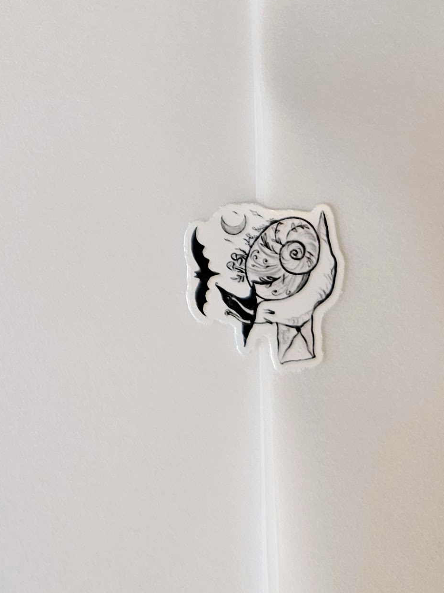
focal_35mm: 74
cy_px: -68
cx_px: -127
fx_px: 1266
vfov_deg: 24.5
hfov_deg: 18.6
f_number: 1.8
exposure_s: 1/100
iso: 32
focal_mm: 5.4
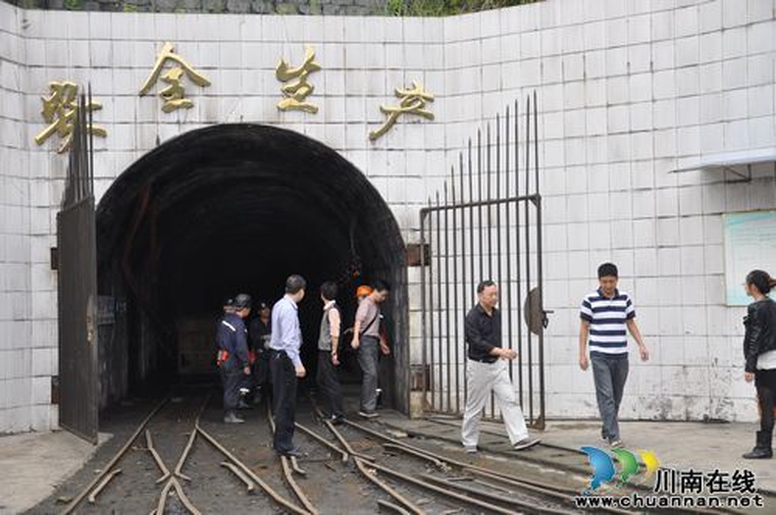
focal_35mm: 48
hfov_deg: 41.2
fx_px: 1033
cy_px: 258
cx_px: 388
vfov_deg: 28.0
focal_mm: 32
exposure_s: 1/200
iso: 250
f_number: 4.2
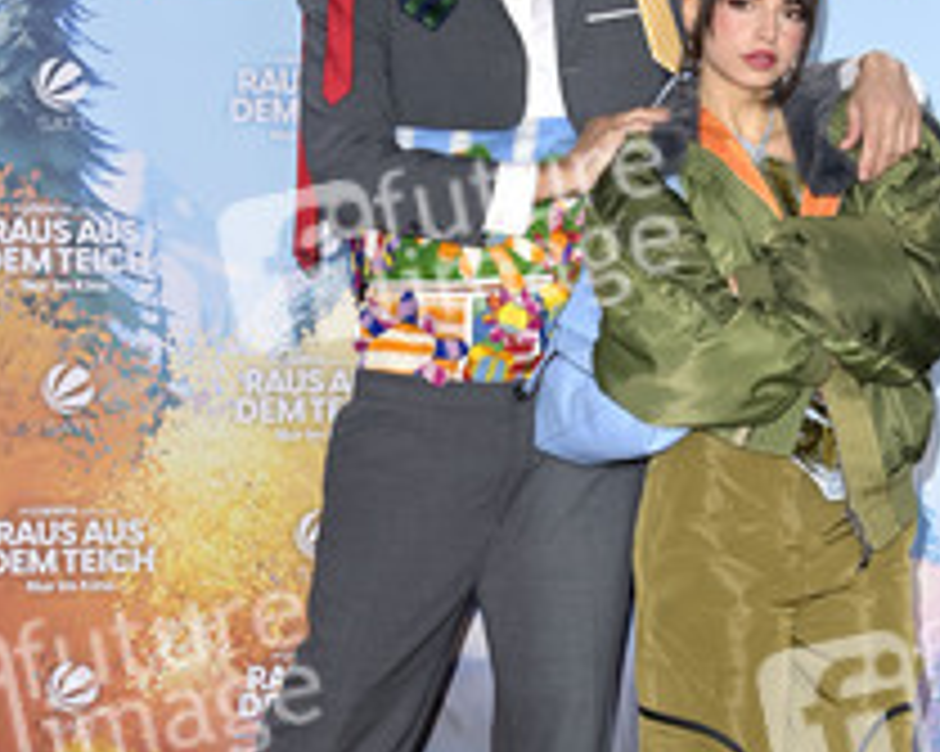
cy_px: 473
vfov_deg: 14.8
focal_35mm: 104
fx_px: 2892
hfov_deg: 18.4
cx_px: 580
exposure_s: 1/250
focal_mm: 58
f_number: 5.6
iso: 640
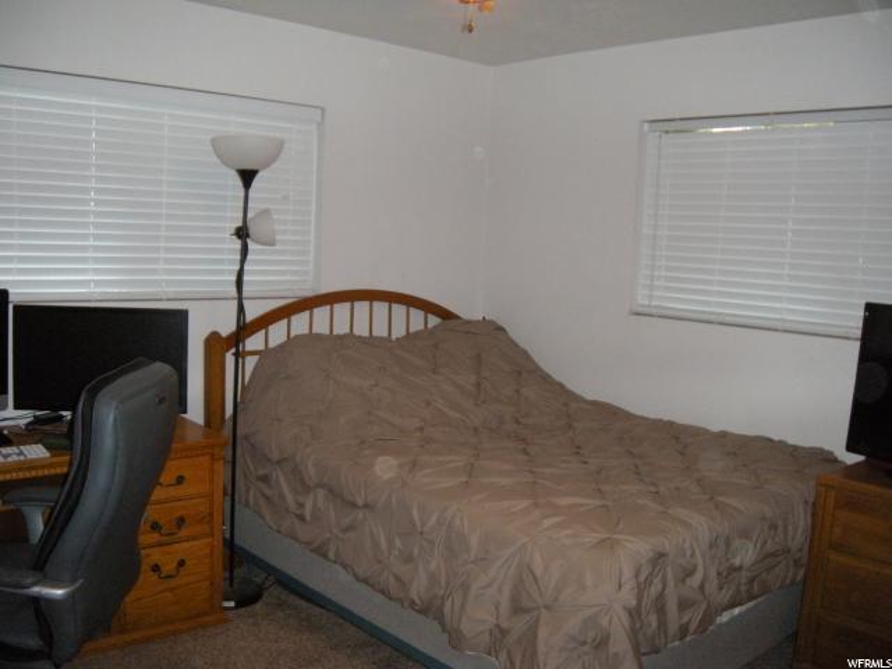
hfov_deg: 52.6
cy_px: 334
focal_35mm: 35
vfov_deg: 40.7
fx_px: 902
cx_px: 446
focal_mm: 5.9
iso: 400
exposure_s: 1/60
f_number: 3.8
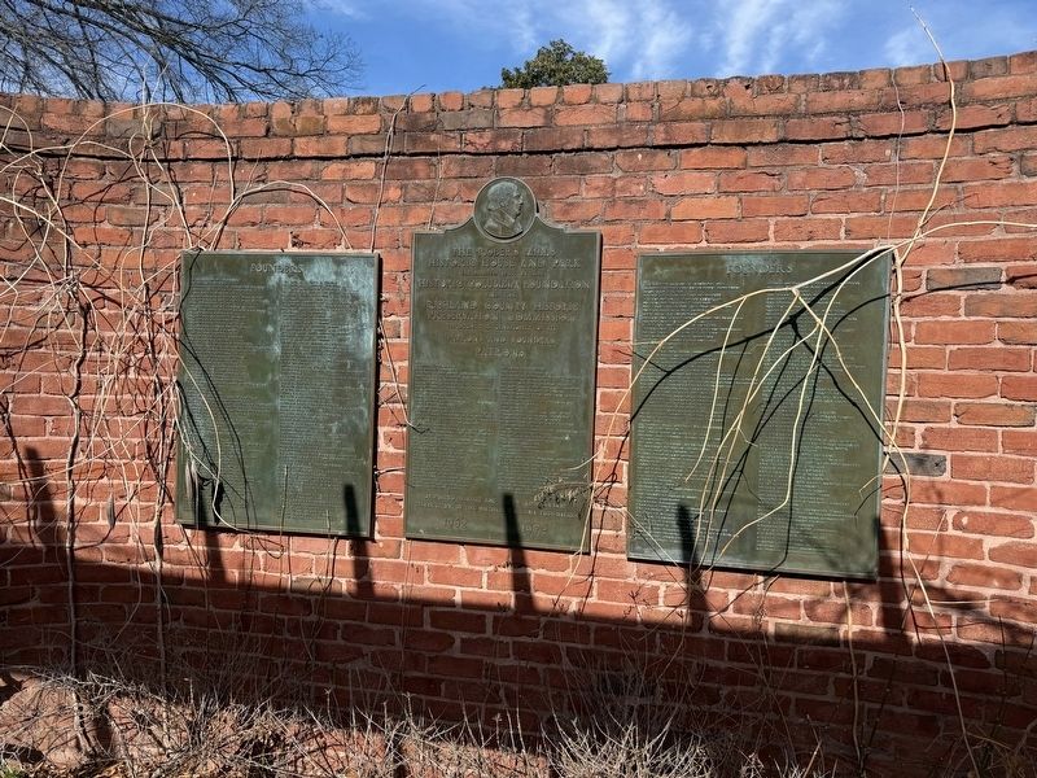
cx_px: 518
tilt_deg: -1.1
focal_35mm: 24
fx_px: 719
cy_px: 389
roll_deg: -3.1
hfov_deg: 71.6
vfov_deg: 56.8
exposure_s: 1/3145
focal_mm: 6.76
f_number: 1.78
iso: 80
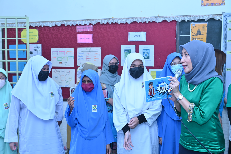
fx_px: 257
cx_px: 116
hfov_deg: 48.5
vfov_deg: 33.4
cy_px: 77
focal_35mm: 40
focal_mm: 40
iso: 400
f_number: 4
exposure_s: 1/125
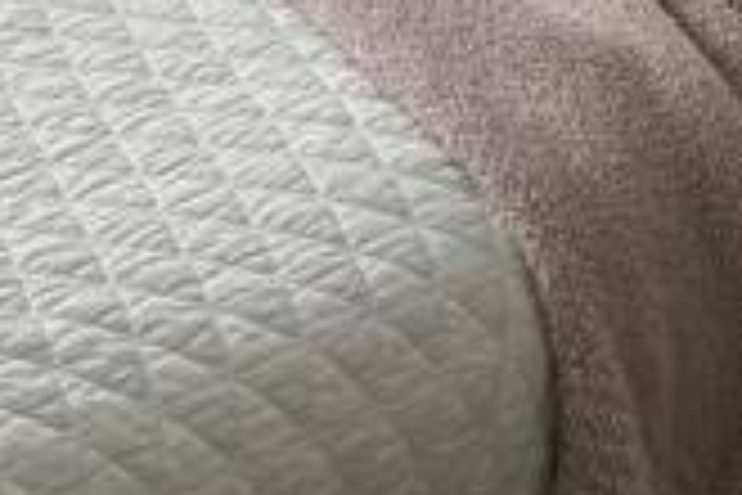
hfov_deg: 11.7
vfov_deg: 7.7
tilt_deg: -11.9
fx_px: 3462
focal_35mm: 168
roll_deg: +1.0
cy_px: -598
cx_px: -342
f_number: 1.5
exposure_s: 1/128
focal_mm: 5.7
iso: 64
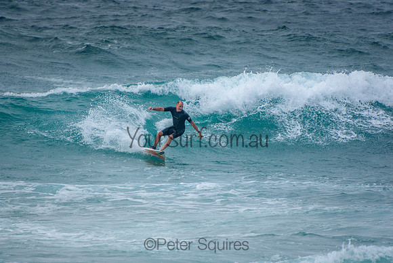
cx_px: 196
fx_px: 6551
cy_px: 132
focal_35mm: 600
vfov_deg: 2.3
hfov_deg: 3.4
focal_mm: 400
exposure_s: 1/2000
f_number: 5.6
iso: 500
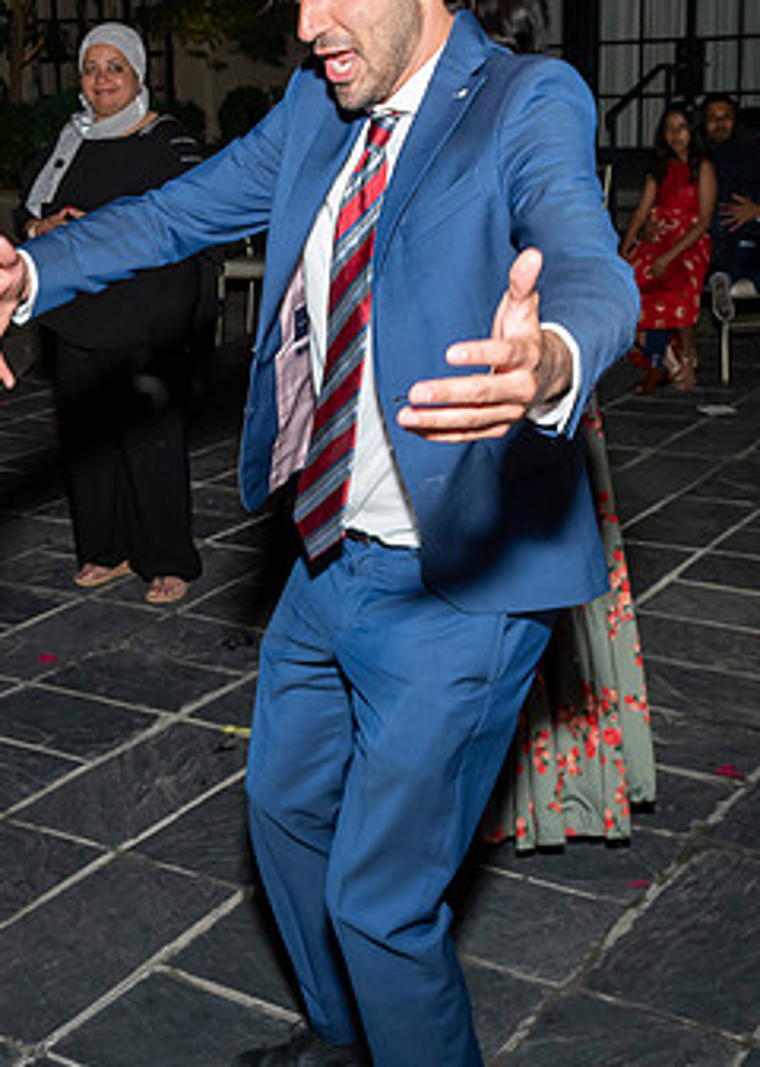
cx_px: 203
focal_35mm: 54
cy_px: 415
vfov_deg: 36.0
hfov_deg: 25.9
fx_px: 1635
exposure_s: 1/250
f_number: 5.6
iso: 500
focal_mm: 17
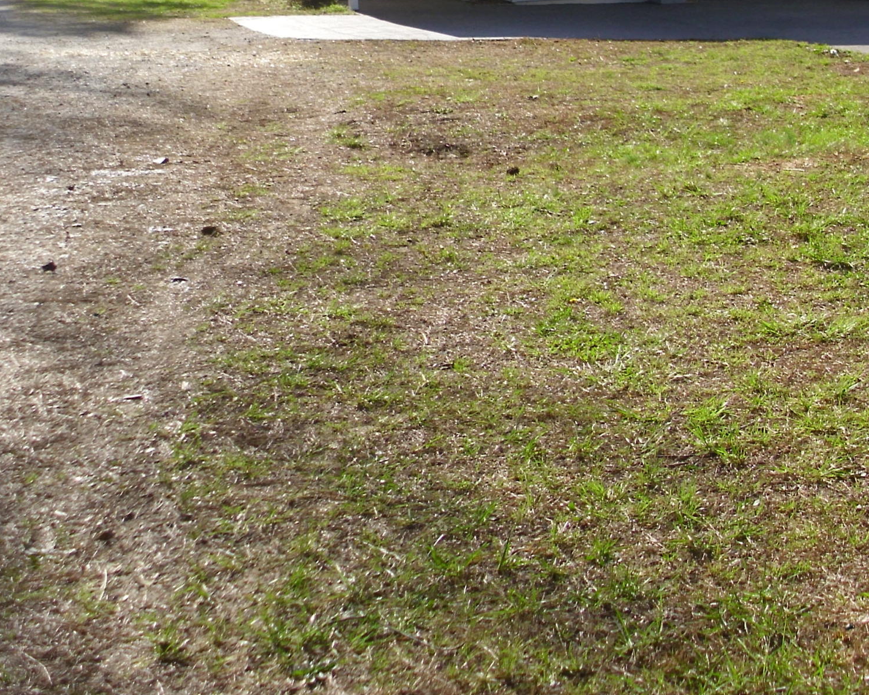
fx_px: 1929
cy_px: 80
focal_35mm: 75
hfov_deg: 25.1
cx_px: 660
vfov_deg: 20.1
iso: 50
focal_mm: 6.36
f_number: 3
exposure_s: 1/449
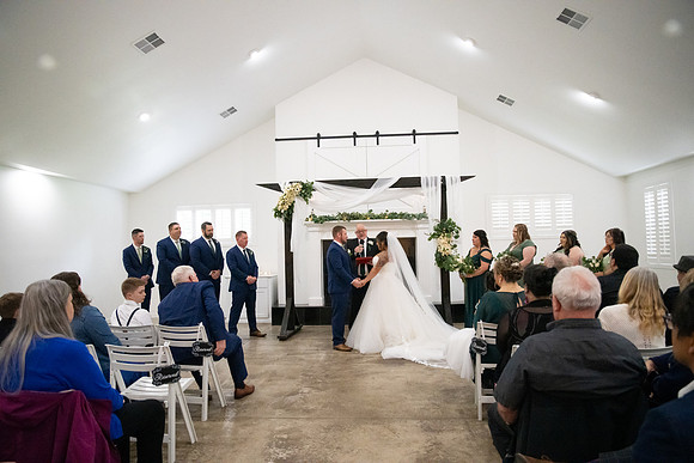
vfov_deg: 53.2
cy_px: 232
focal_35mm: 24
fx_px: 463
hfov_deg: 73.7
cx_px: 347
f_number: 3.5
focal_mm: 24
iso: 10000
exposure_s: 1/320
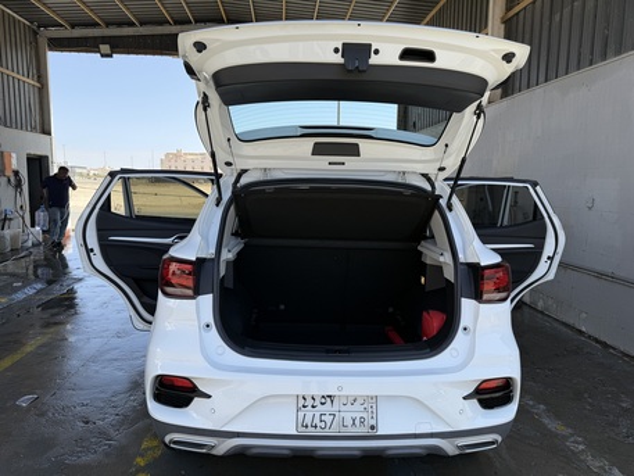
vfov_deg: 56.8
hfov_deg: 71.6
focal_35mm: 24
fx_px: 440
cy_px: 238
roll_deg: -2.8
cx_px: 317
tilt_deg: -7.2
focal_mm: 6.76
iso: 80
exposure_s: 1/1385
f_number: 1.78
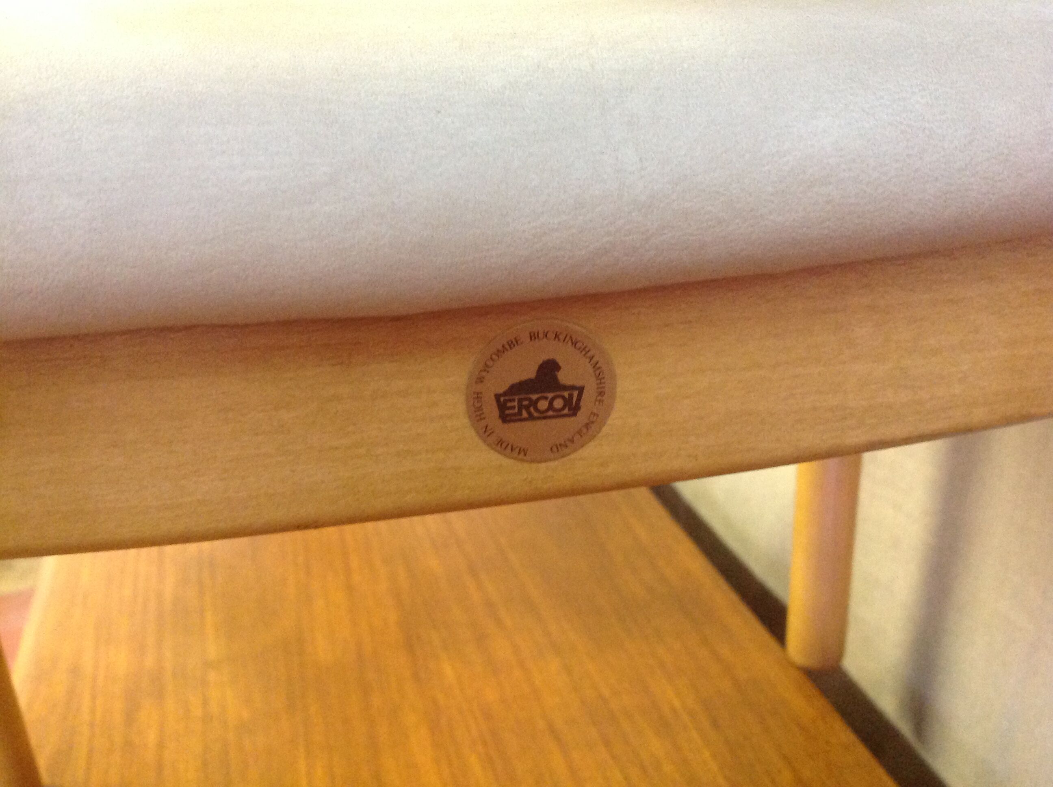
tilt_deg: -21.6
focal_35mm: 35
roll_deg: +3.6
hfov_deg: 52.7
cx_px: 526
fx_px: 1063
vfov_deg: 40.6
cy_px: 394
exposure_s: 1/17
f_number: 2.4
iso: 400
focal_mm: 4.28
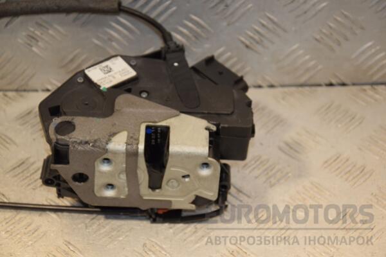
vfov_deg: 13.0
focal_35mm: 105
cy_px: 128
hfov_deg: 19.5
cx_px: 193
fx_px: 1126
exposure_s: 1/200
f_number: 6.3
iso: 800
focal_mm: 70
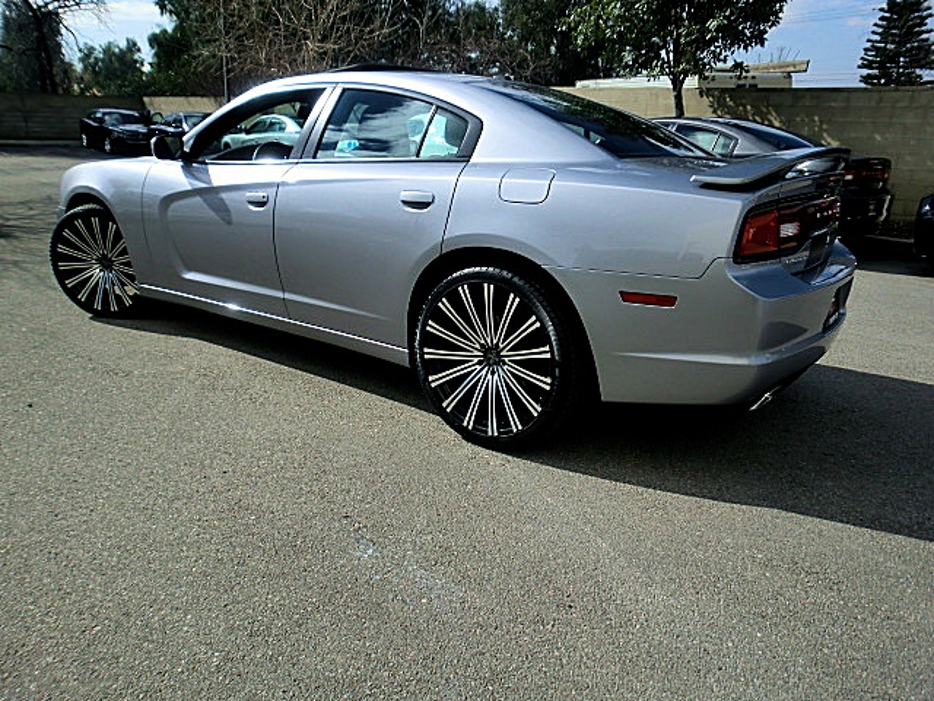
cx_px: 467
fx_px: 702
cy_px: 350
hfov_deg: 67.3
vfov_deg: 53.1
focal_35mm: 26
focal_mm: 4.65
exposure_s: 1/160
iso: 64
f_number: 7.8
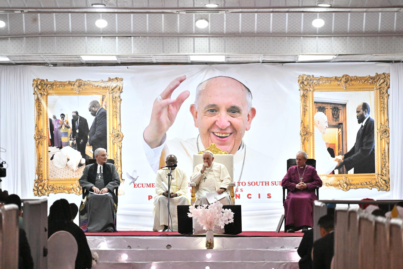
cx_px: 202
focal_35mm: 270
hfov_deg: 7.6
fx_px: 3022
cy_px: 134
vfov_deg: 5.1
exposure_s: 1/500
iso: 10000
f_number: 5.3
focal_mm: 270
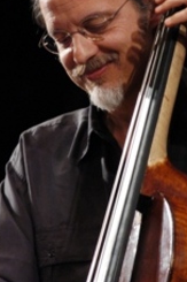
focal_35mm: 501
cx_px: 102
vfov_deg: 4.1
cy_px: 149
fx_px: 3909
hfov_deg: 2.7
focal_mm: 170
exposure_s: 1/125
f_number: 5.6
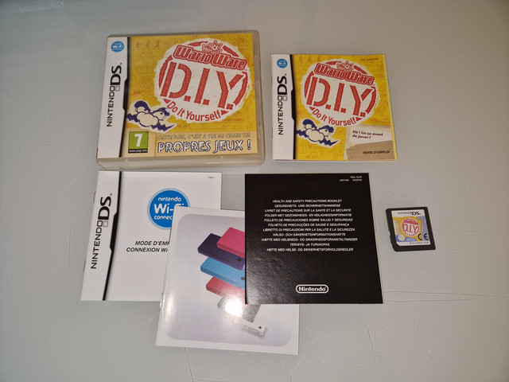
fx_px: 338
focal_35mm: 23
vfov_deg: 58.9
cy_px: 191
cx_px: 254
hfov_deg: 73.9
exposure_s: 1/50
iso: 170
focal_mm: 5.4
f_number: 1.8
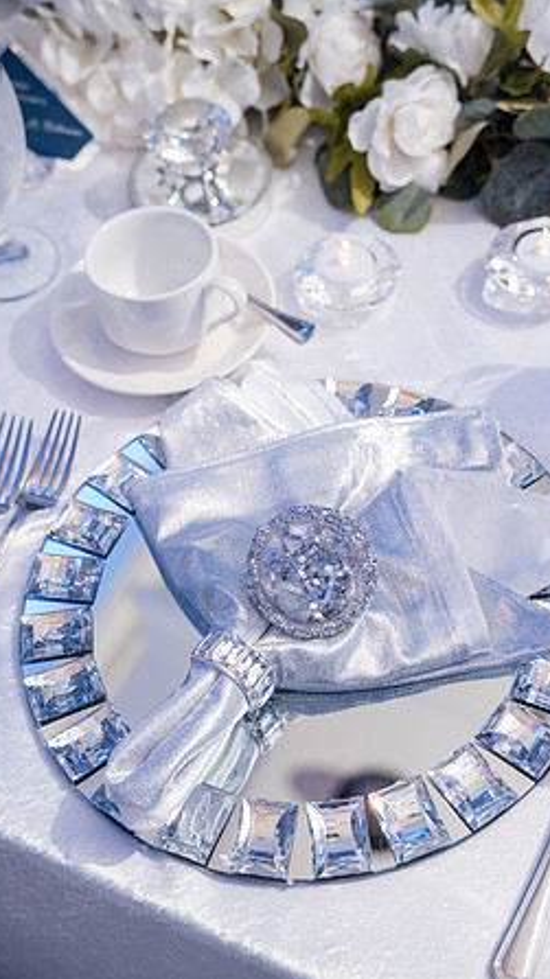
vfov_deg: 36.0
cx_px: 302
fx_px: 1506
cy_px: 488
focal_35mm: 58
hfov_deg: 20.7
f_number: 4
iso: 2000
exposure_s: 1/250
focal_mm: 55
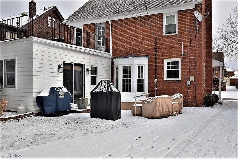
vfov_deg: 41.7
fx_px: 208
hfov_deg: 59.5
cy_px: 80
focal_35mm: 32
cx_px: 119
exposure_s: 1/125
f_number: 16
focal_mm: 21
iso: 125
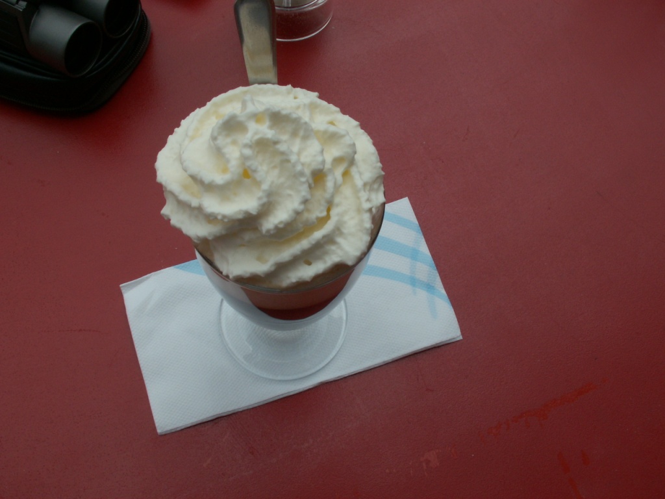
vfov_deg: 40.7
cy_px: 250
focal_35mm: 35
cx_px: 332
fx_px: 672
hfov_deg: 52.6
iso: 50
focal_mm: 5.86
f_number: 8
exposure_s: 1/320
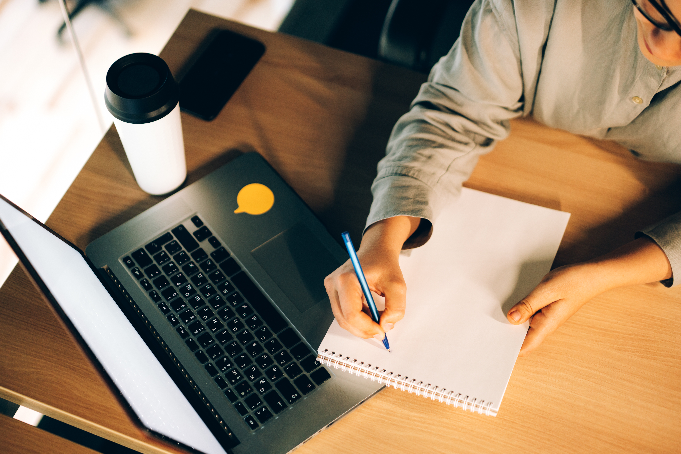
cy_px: 227
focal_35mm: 55
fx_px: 1040
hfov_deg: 36.2
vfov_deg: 24.6
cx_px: 340
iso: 320
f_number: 1.8
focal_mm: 55
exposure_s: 1/125
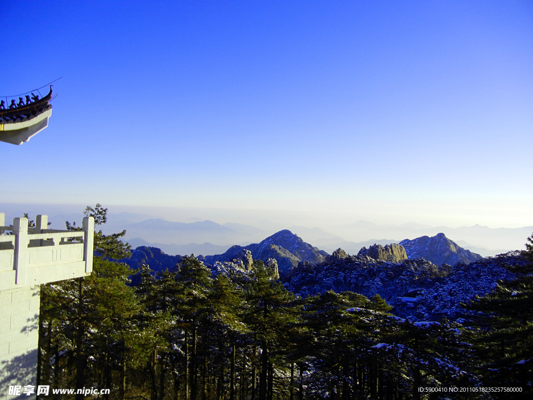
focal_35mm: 30
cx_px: 266
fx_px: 462
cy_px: 200
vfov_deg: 46.8
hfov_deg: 60.0
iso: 160
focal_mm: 5.4
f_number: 7
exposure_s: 1/283
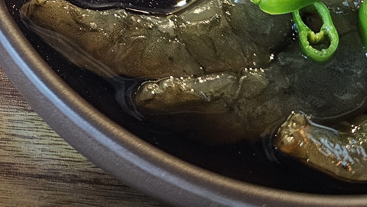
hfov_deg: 25.1
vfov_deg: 14.2
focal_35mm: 78
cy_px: -133
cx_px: -46
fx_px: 759
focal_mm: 6.3
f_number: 1.7
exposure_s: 1/40
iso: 640
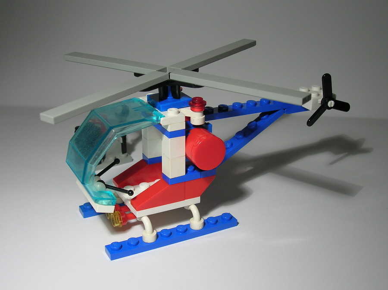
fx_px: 515
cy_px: 145
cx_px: 194
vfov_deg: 31.5
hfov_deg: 41.3
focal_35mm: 46
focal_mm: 7.7
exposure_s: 1/34.7
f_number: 3.2
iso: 50
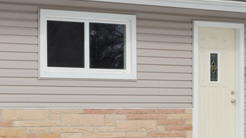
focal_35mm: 137
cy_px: 66
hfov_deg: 15.5
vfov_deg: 8.9
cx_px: 30
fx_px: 894
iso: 200
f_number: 11
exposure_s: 1/125
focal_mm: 18
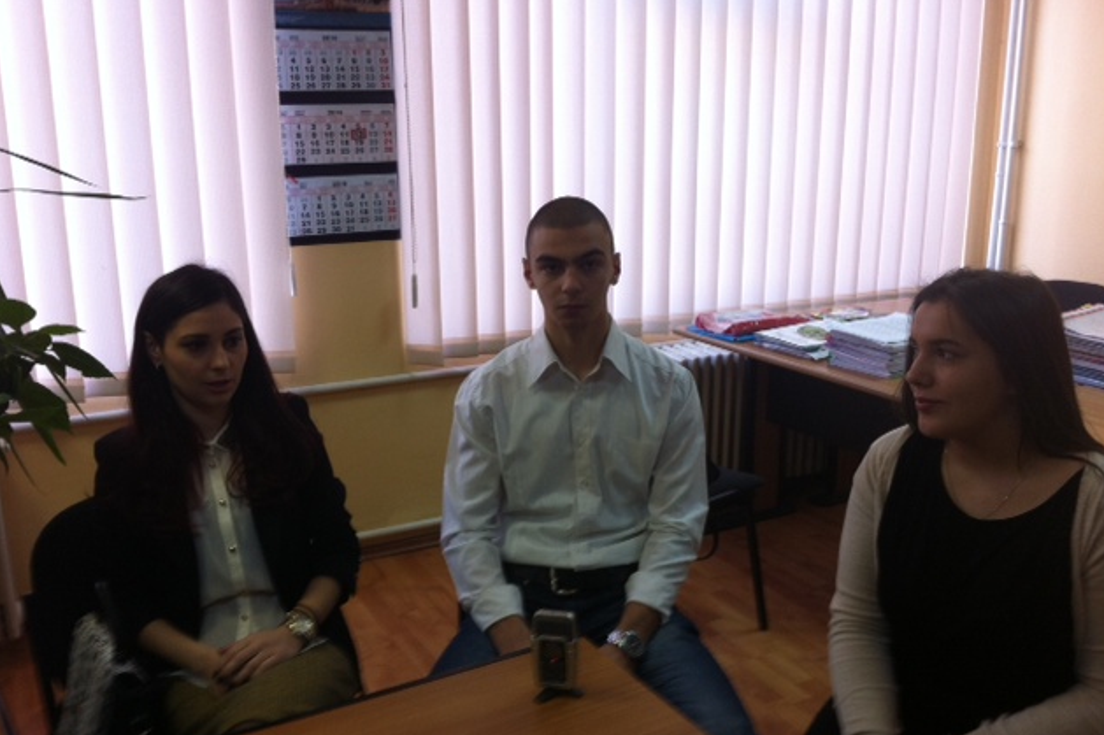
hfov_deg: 51.9
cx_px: 558
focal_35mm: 37
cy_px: 381
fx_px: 1134
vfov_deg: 35.9
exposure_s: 1/30
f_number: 2.8
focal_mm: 3.85
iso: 80
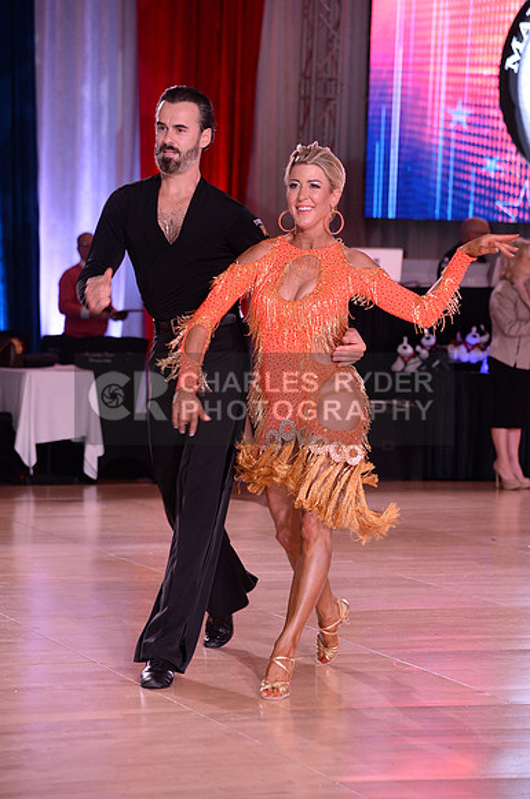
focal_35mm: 105
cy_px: 400
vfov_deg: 19.5
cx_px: 265
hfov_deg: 13.0
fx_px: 2326
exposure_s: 1/250
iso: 2000
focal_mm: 105
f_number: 5
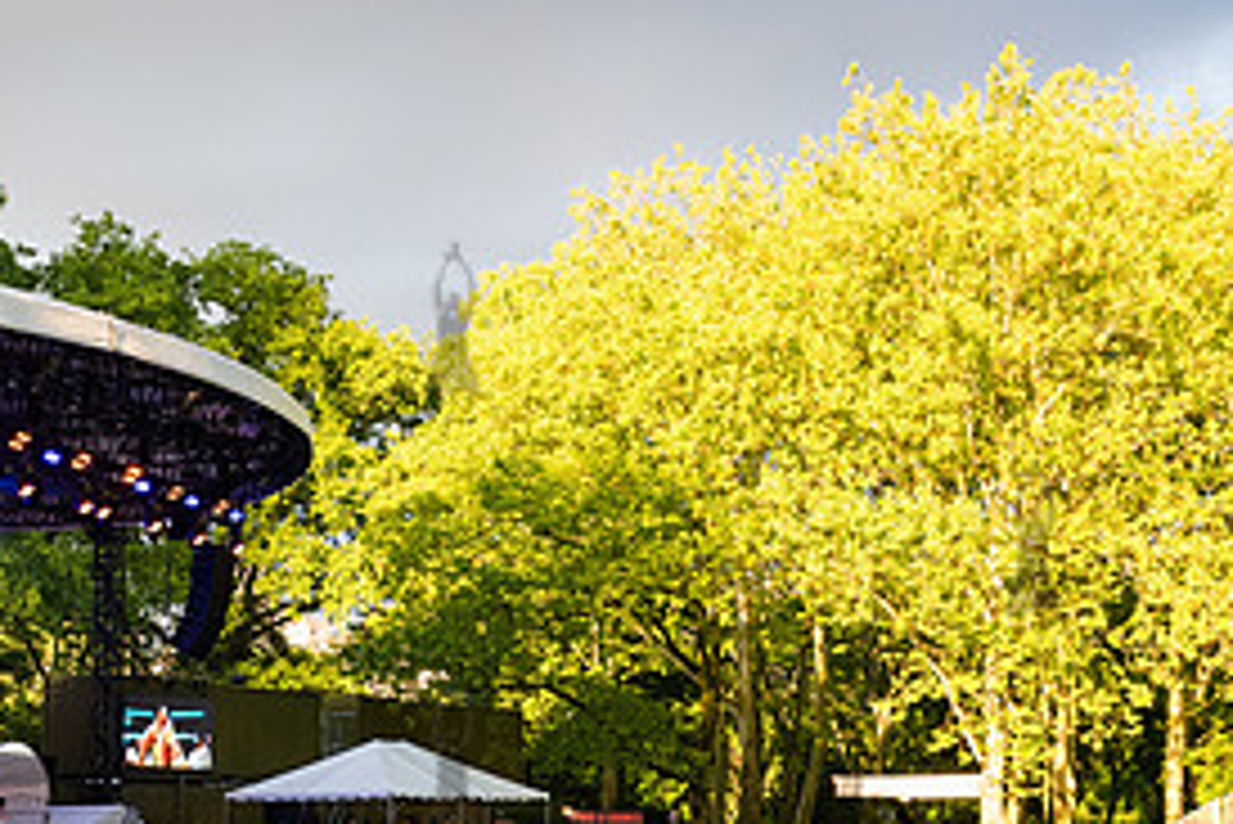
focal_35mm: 52
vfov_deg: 25.2
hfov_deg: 37.9
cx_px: 450
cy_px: 754
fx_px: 1782
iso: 2500
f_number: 5.6
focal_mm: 24
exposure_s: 1/250
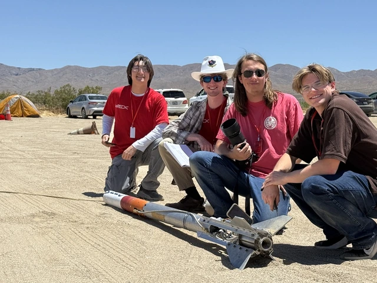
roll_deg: +0.0
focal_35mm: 48
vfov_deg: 30.3
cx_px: 188
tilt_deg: -1.5
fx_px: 523
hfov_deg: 39.7
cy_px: 142
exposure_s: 1/6024
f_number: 1.78
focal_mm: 6.76
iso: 64
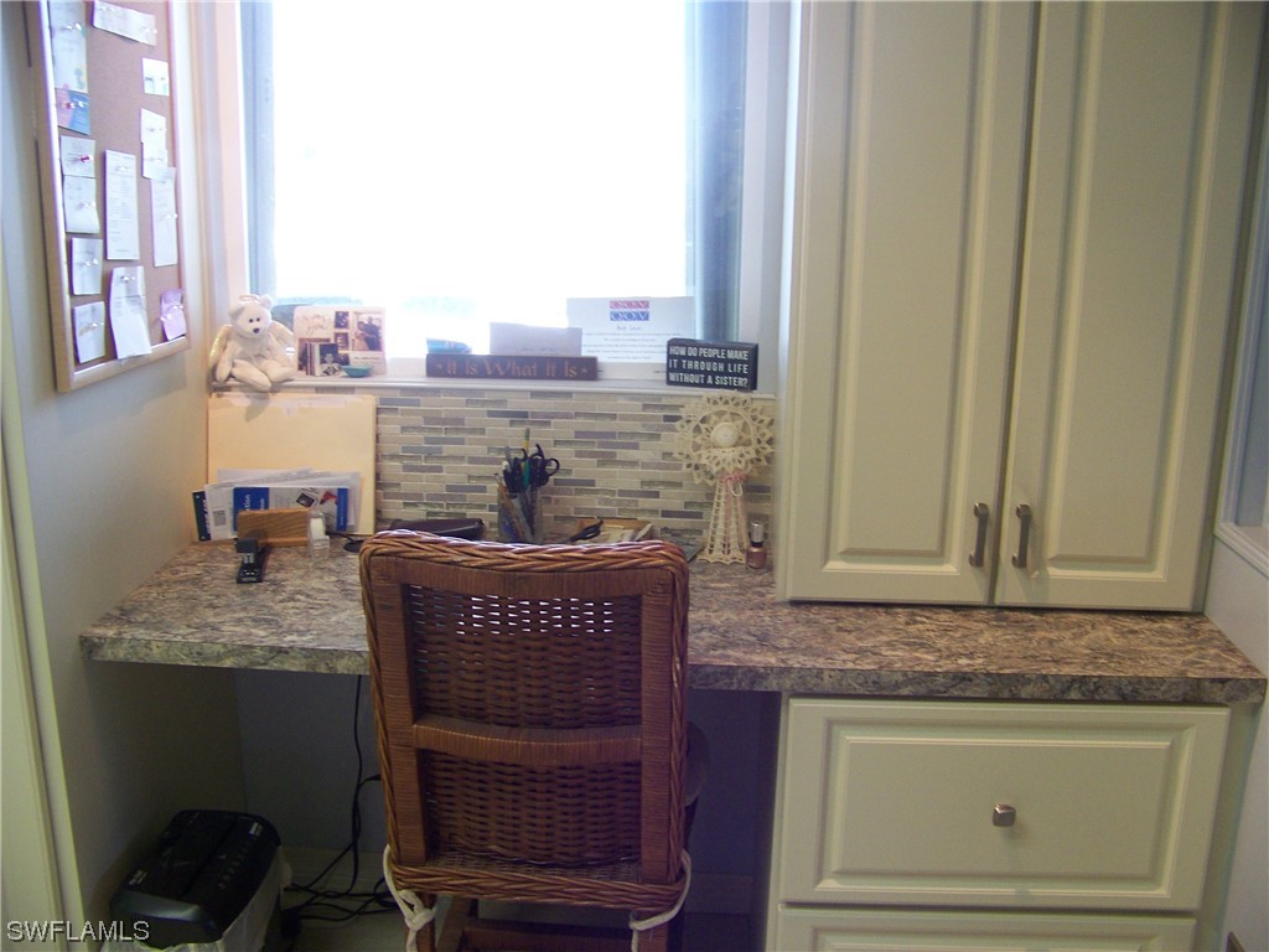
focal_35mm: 36
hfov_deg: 51.4
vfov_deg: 39.7
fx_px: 1320
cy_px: 476
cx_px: 634
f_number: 2.8
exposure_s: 1/30
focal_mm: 5.85
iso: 125
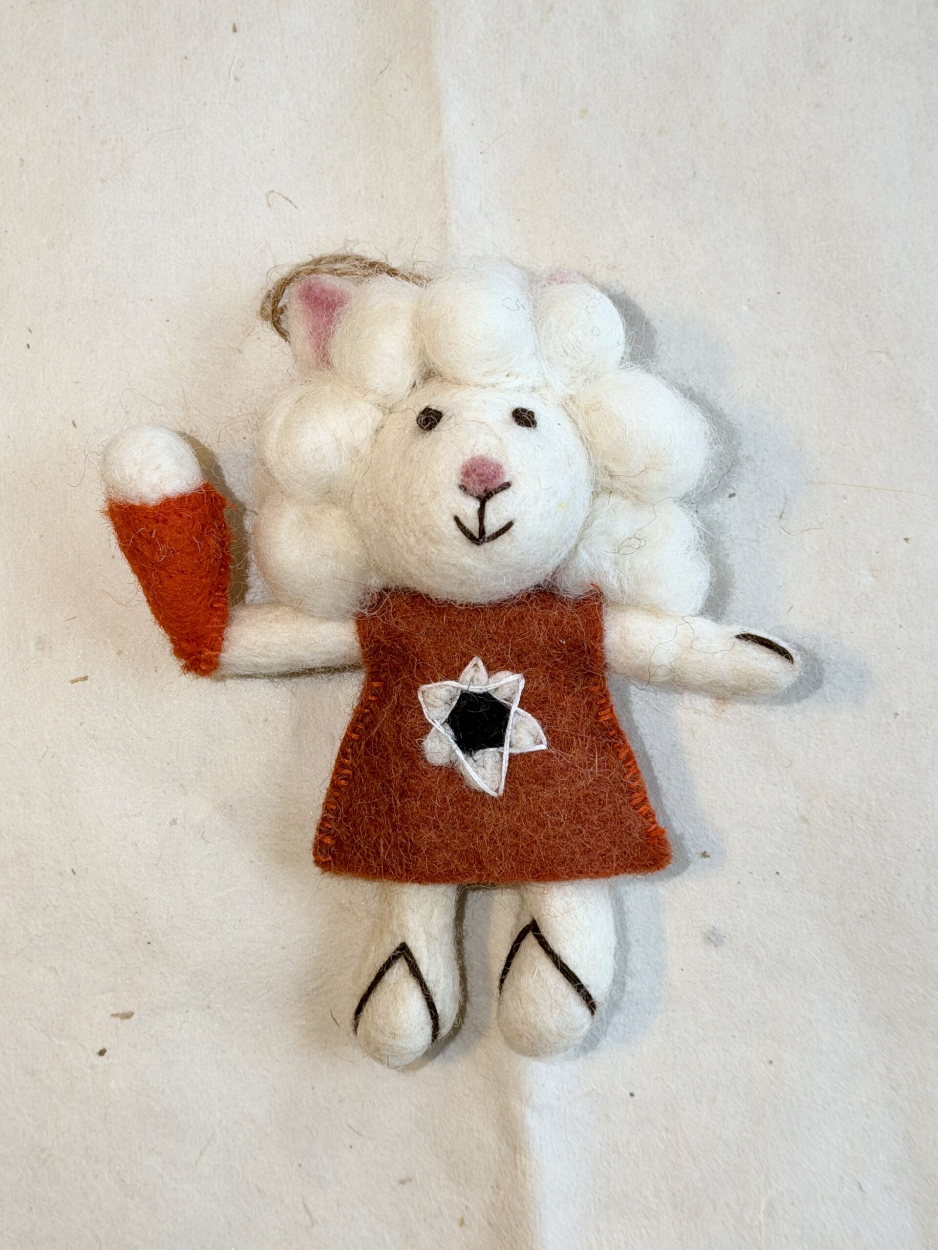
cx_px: 469
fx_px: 1734
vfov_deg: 39.7
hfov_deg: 30.3
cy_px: 625
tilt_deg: -82.2
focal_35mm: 48
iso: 80
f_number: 1.78
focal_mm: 6.76
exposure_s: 1/120
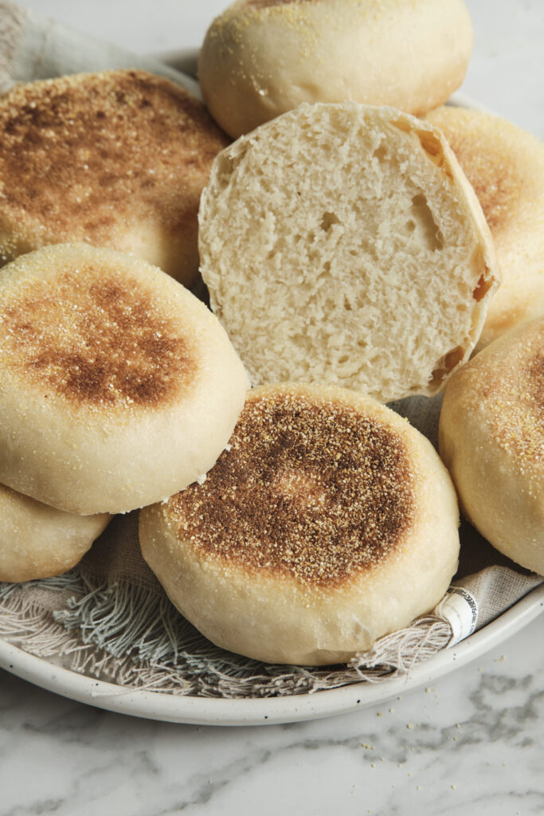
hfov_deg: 13.0
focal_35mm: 105
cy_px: 408
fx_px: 2379
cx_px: 272
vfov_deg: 19.5
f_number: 9
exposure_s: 1/80
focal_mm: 70
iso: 200
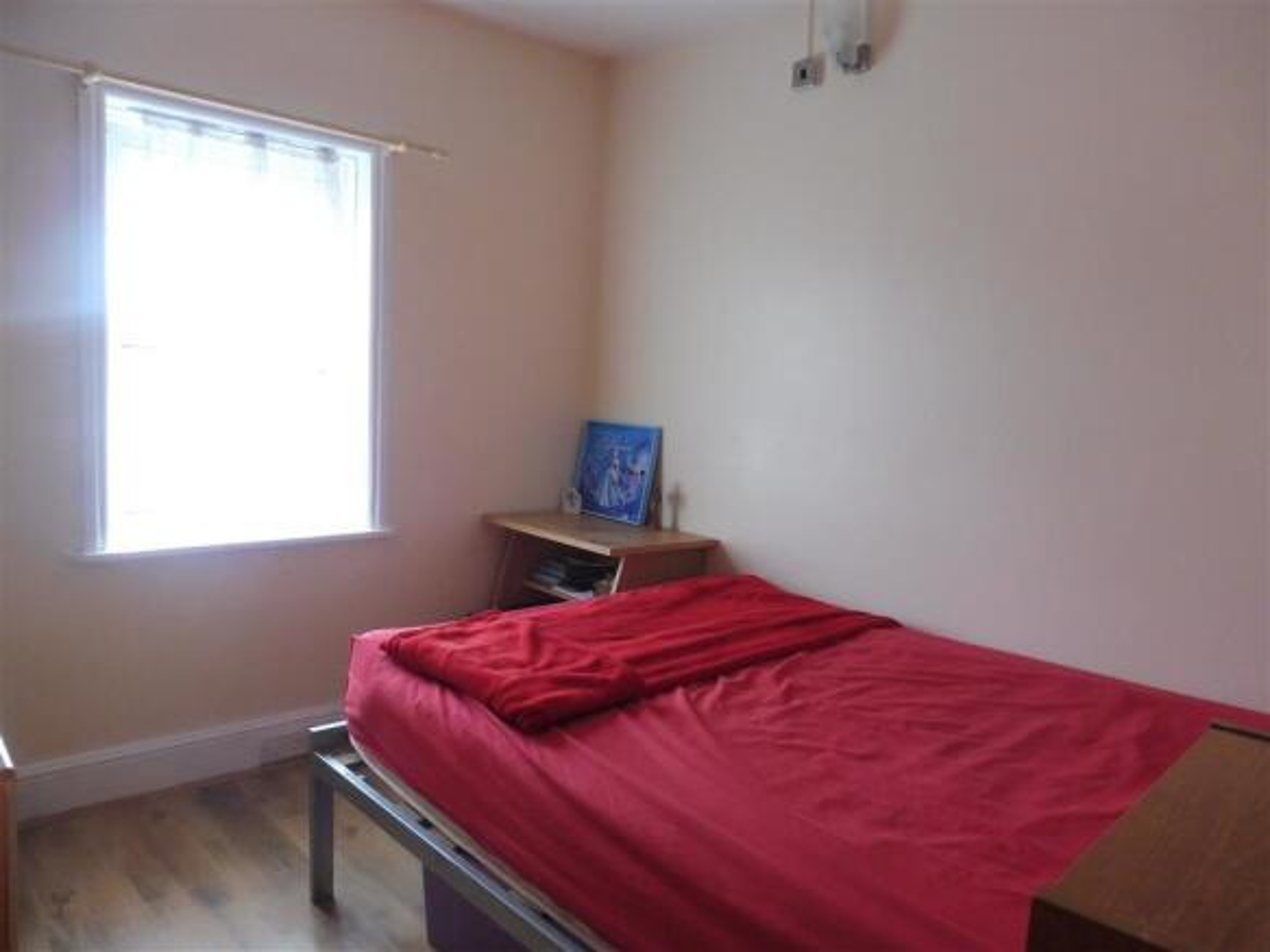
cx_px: 635
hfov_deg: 71.6
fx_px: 880
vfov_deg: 56.8
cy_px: 476
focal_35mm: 24
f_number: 3.3
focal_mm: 4.3
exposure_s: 1/20
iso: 400
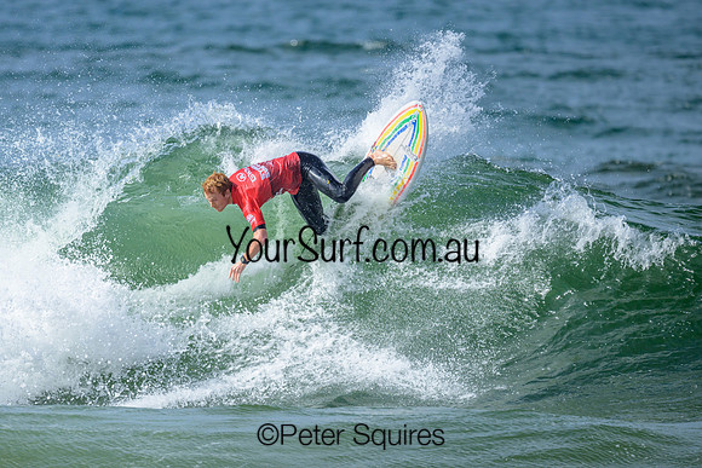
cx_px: 221
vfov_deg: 1.3
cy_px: 288
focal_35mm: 1097
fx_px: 21399
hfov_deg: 1.9
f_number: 6.3
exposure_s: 1/2000
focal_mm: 800
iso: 200
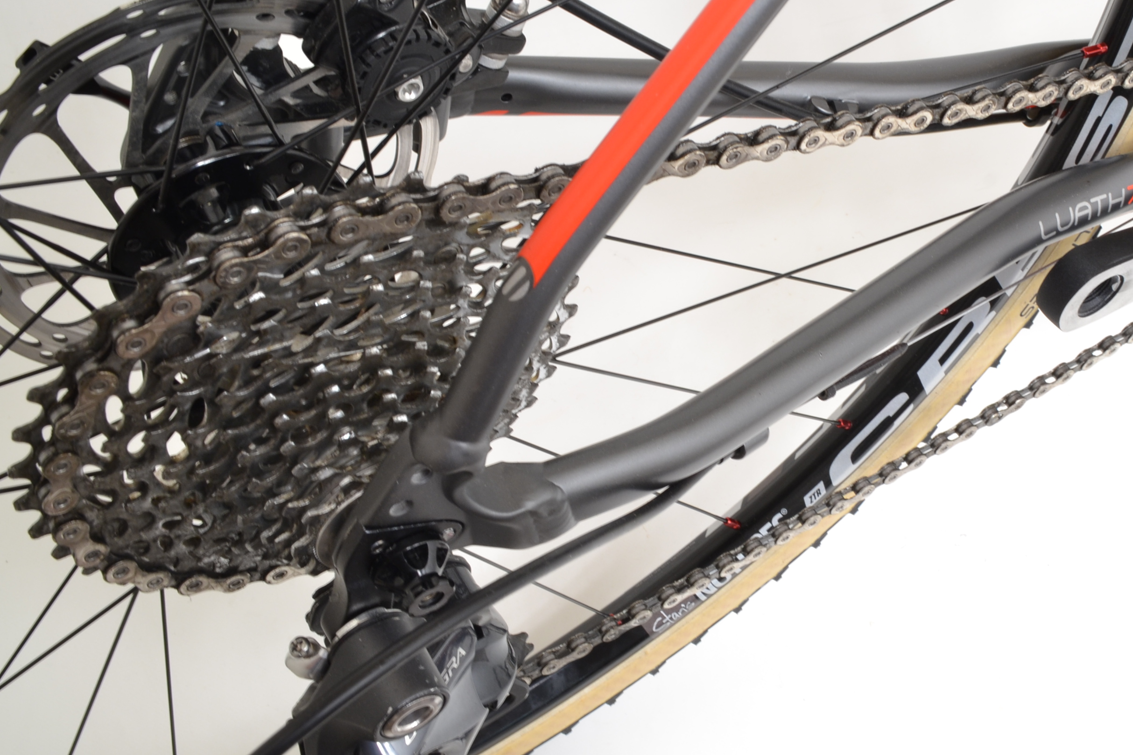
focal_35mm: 47
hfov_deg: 41.2
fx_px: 1479
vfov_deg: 28.6
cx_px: 784
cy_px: 317
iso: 200
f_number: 14
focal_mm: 22
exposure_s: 1/1.6
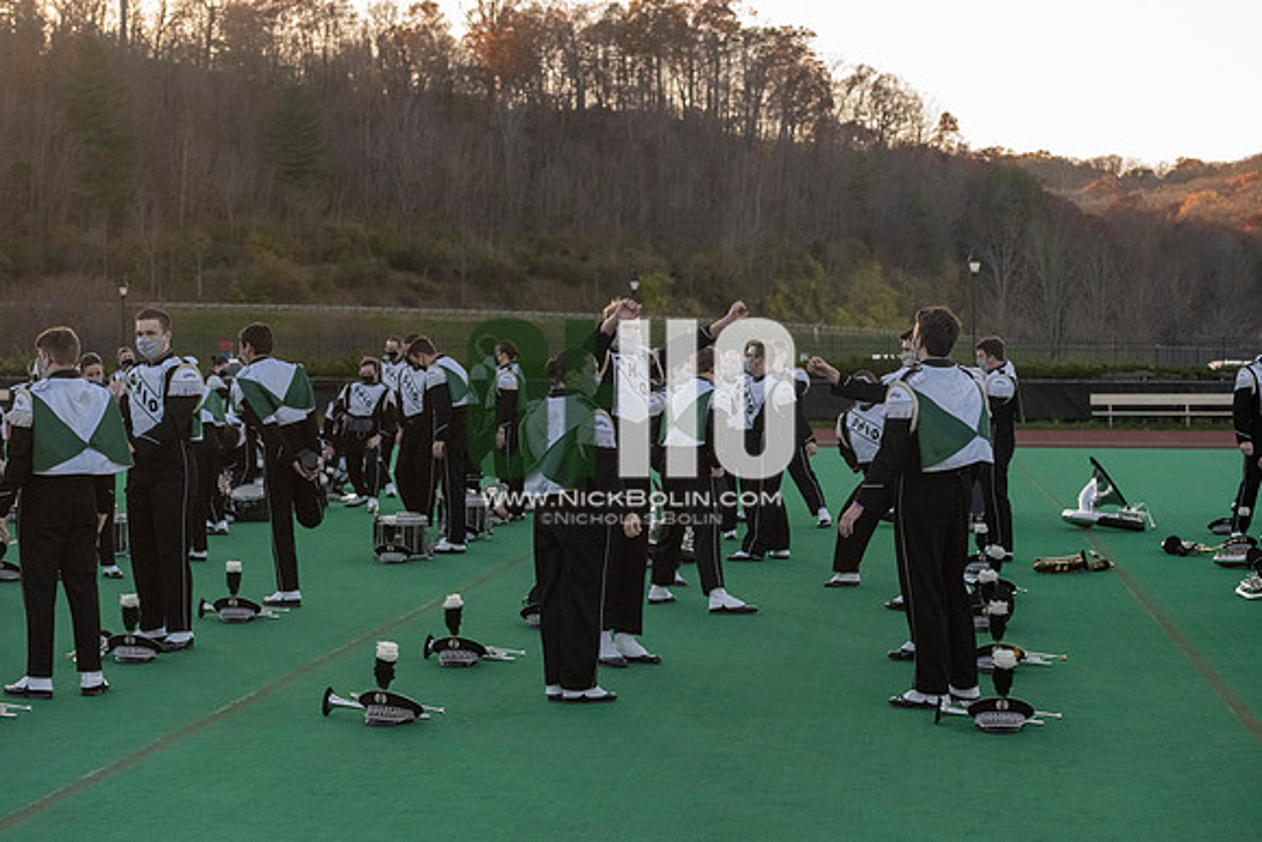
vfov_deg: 16.7
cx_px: 631
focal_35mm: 82
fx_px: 2875
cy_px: 421
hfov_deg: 24.8
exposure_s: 1/8000
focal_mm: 82
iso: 5000
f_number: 4.5
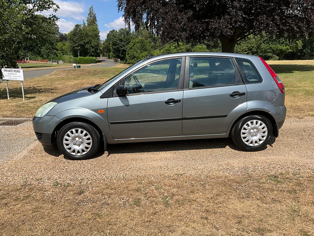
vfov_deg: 48.2
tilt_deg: -12.8
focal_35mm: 29
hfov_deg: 61.7
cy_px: 118
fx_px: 263
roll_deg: -1.9
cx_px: 157
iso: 25
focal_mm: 3
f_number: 1.8
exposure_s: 1/2141
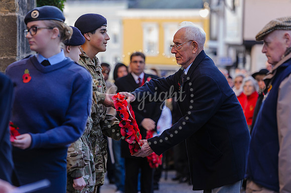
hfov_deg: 12.5
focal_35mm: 165
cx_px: 136
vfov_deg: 8.3
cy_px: 90
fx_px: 1333
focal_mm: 155
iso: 800
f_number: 4
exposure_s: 1/250
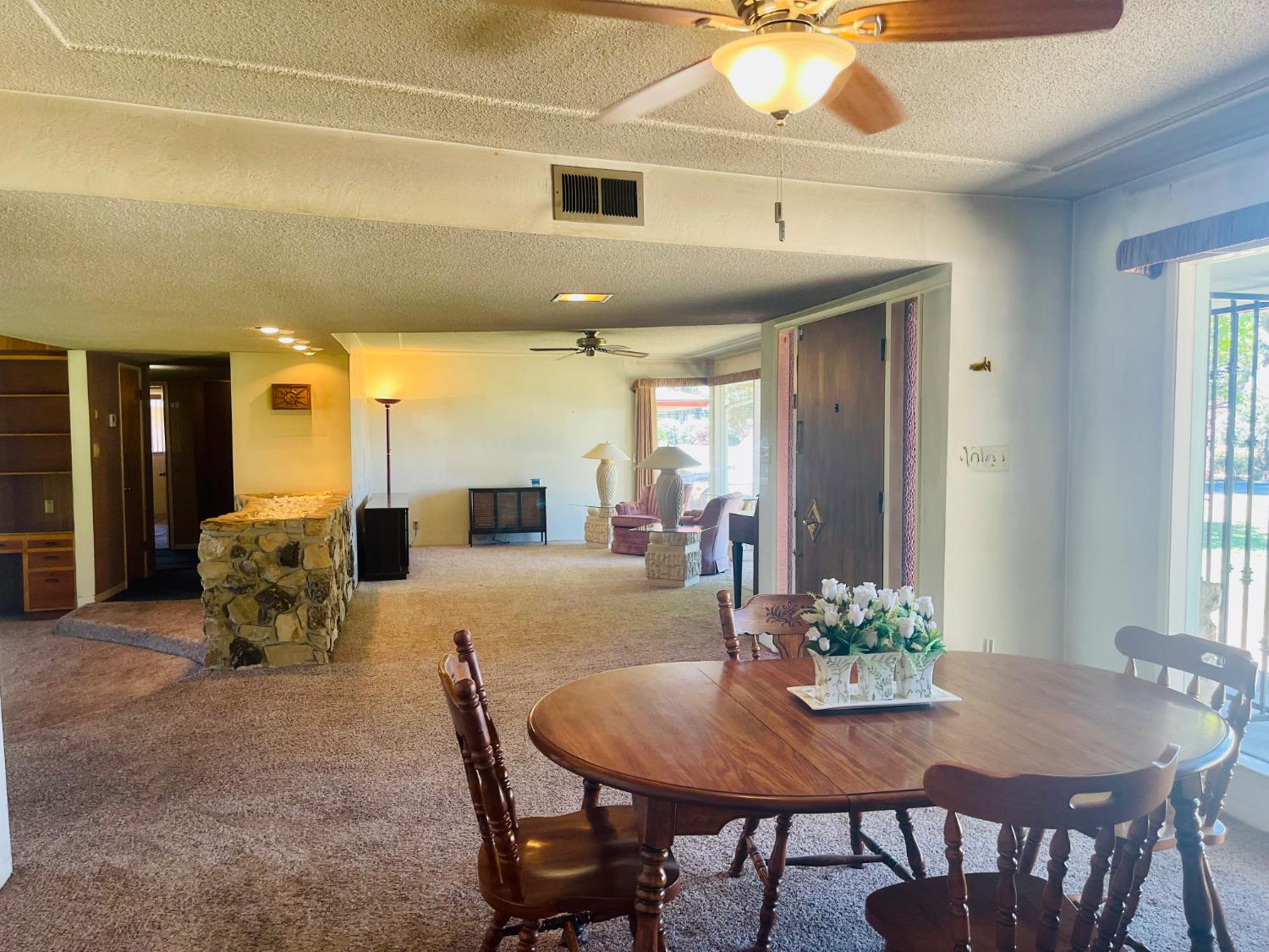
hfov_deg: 69.4
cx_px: 634
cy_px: 476
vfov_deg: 54.9
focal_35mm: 25
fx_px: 916
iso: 80
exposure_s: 1/120
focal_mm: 5.1
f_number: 1.6
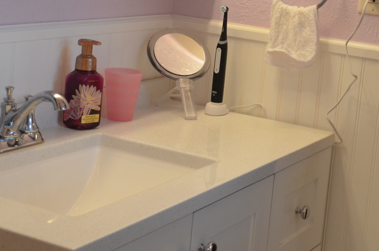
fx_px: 788
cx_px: 286
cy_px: 44
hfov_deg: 26.7
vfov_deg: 17.9
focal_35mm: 75
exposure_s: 1/60
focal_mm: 18
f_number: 4
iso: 450
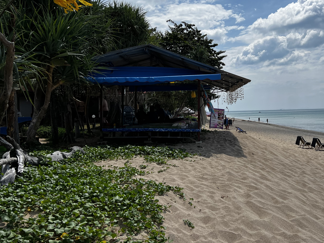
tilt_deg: -0.2
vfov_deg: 36.8
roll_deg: +1.5
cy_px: 113
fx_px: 365
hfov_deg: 46.6
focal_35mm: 39
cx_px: 230
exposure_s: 1/10309
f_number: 1.5
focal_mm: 5.7
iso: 50
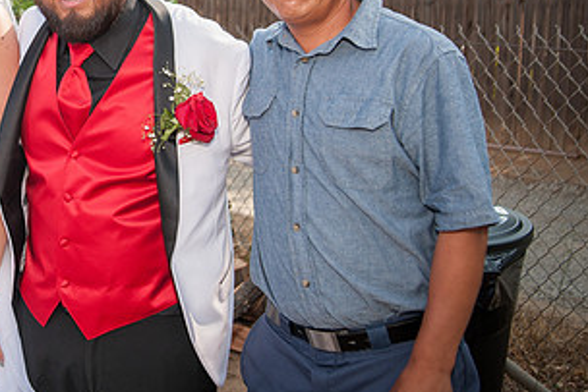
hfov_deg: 31.1
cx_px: 37
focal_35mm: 61
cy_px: 83
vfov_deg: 22.0
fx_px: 997
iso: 200
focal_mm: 32
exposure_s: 1/640
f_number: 5
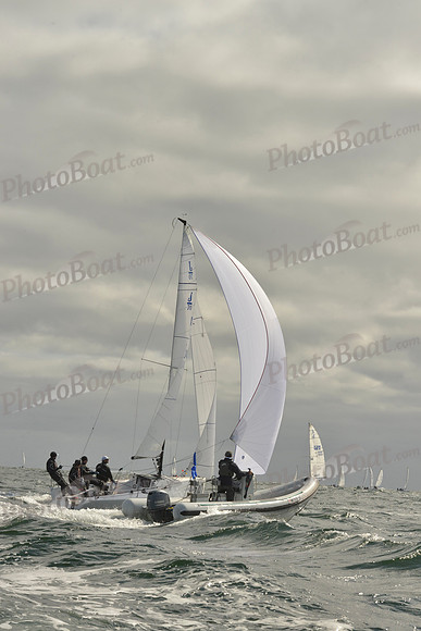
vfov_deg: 26.0
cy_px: 316
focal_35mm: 78
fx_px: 1367
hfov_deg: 17.5
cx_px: 210
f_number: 14
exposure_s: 1/1000
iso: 400
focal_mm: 78
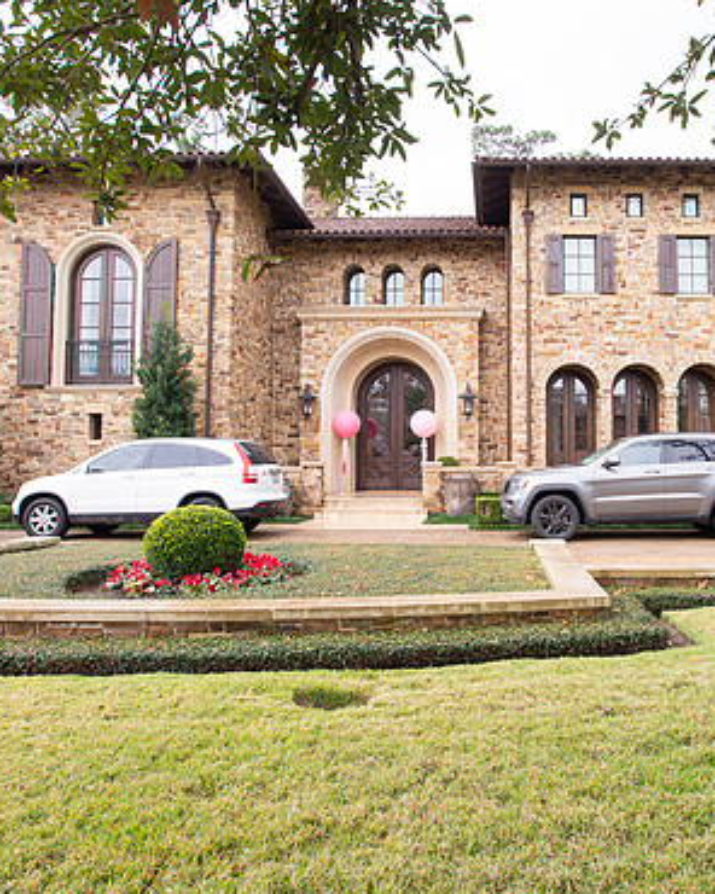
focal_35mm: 25
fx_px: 661
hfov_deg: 55.3
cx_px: 490
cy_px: 440
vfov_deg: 68.1
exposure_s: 1/125
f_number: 10
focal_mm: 17
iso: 200
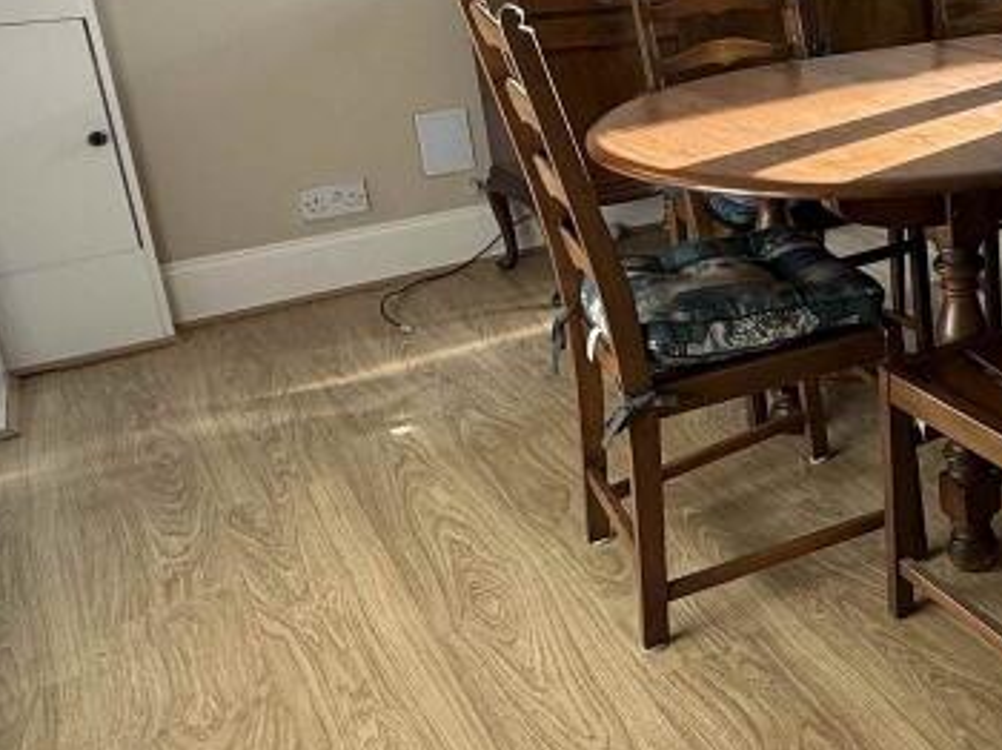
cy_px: 189
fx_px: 1186
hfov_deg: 37.3
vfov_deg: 34.4
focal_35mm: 41
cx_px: 1137
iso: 100
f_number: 2.2
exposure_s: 1/99
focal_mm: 2.22
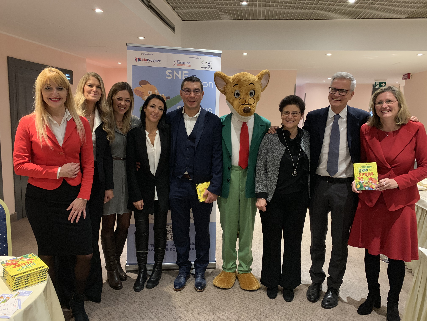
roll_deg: -1.6
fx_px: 321
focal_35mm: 26
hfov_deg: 67.3
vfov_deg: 53.1
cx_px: 214
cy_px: 160
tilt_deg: -8.0
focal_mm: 4.25
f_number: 1.8
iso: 400
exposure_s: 1/25
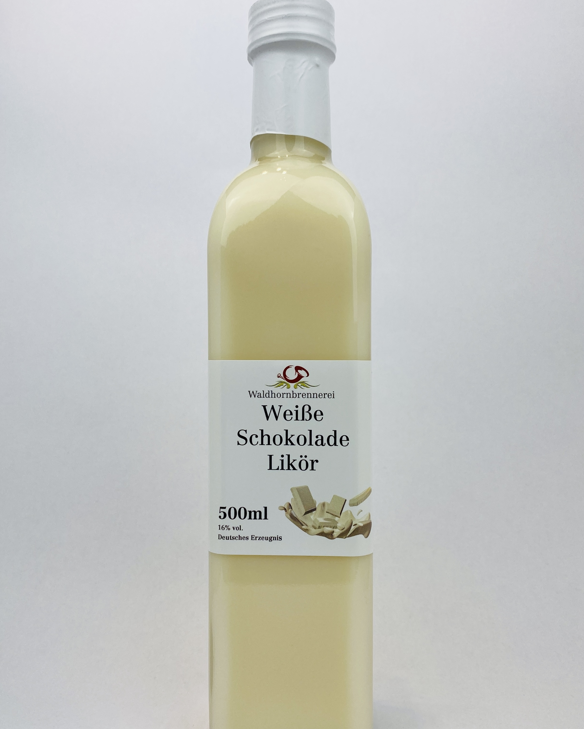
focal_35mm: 28
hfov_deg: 51.5
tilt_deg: -1.7
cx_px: 292
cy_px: 378
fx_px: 605
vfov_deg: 62.2
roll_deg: +1.3
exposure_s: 1/247
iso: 32
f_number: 1.8
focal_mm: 4.25
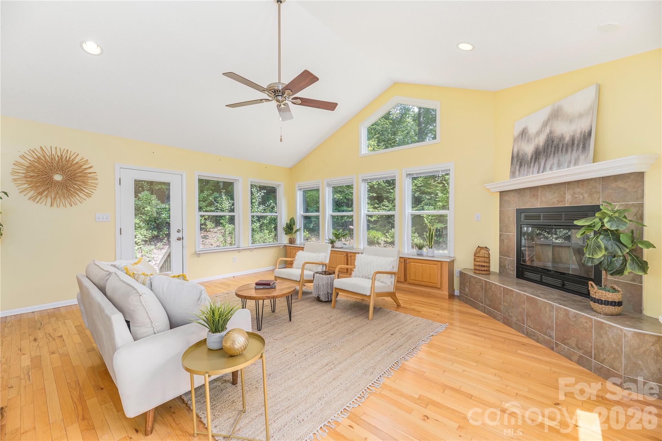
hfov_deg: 104.3
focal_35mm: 14
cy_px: 220
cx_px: 331
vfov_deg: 81.2
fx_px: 257
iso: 320
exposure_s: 1/125
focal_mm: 14
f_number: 7.1
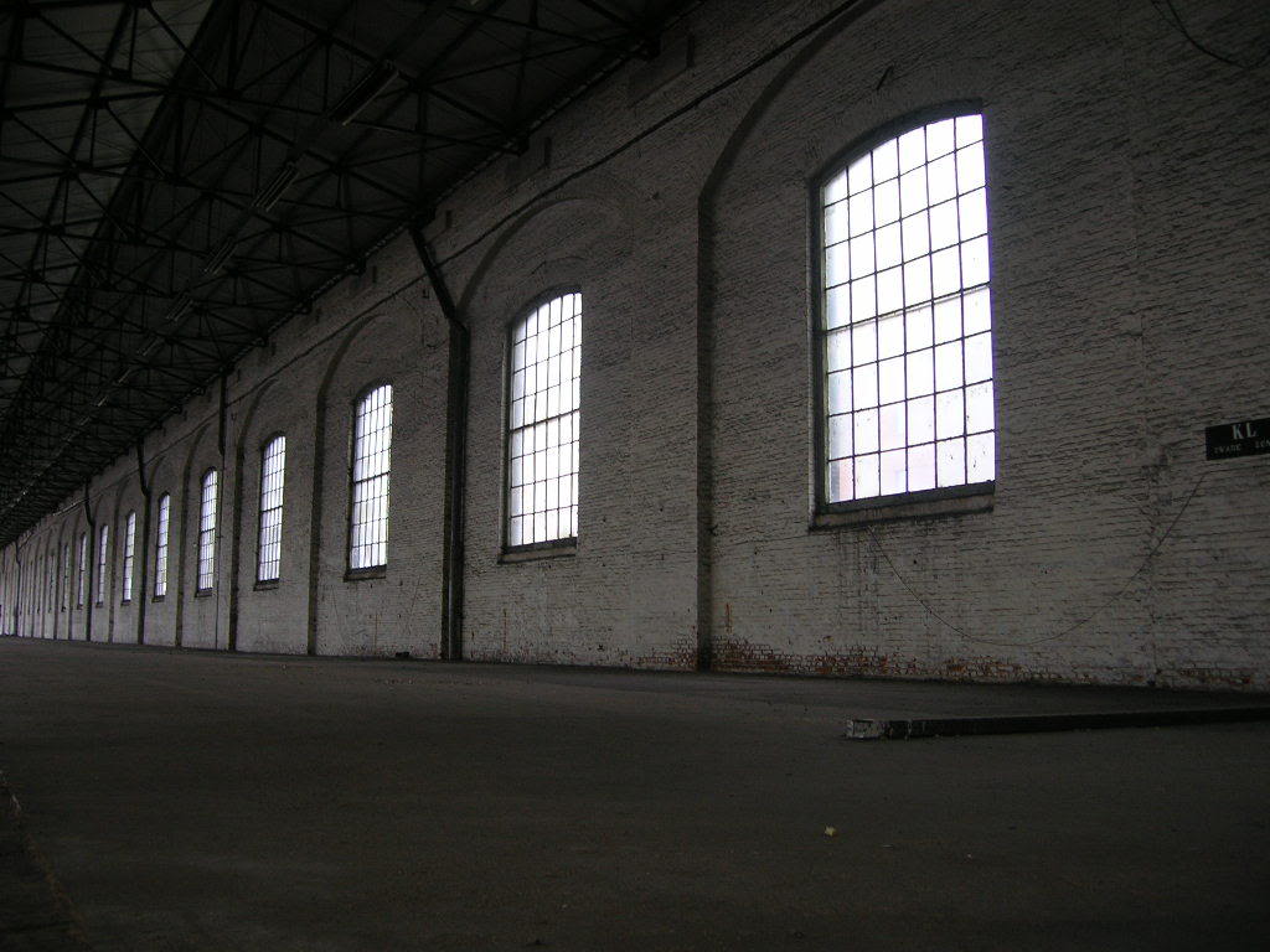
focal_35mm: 34
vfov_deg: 41.8
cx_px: 635
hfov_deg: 54.0
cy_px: 476
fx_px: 1247
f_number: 2.9
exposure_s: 1/15.4
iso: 50
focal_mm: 5.7
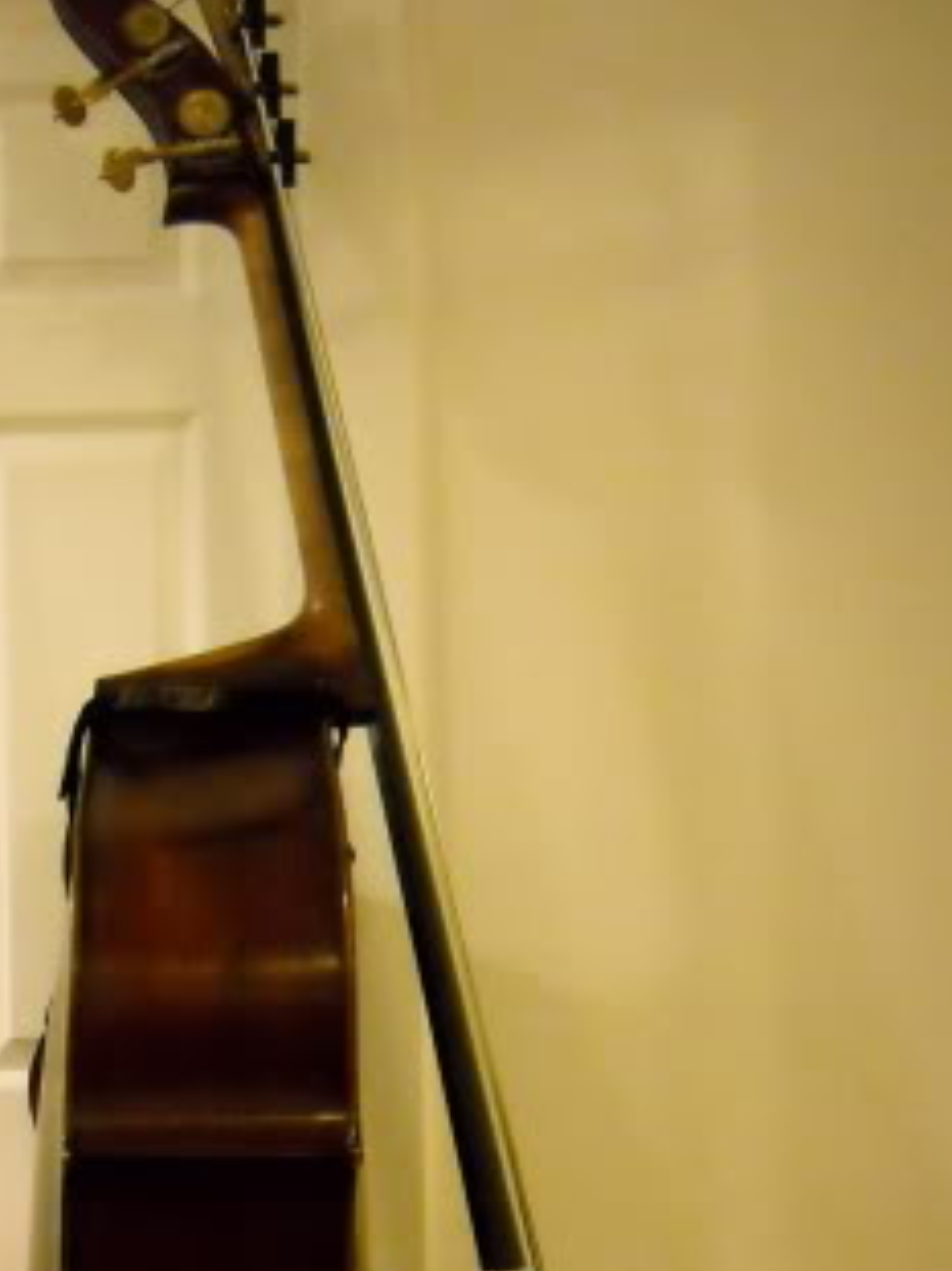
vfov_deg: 26.3
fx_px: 2642
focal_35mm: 72
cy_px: 1103
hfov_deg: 20.2
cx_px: 212
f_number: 2.8
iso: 800
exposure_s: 1/47
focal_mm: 5.7
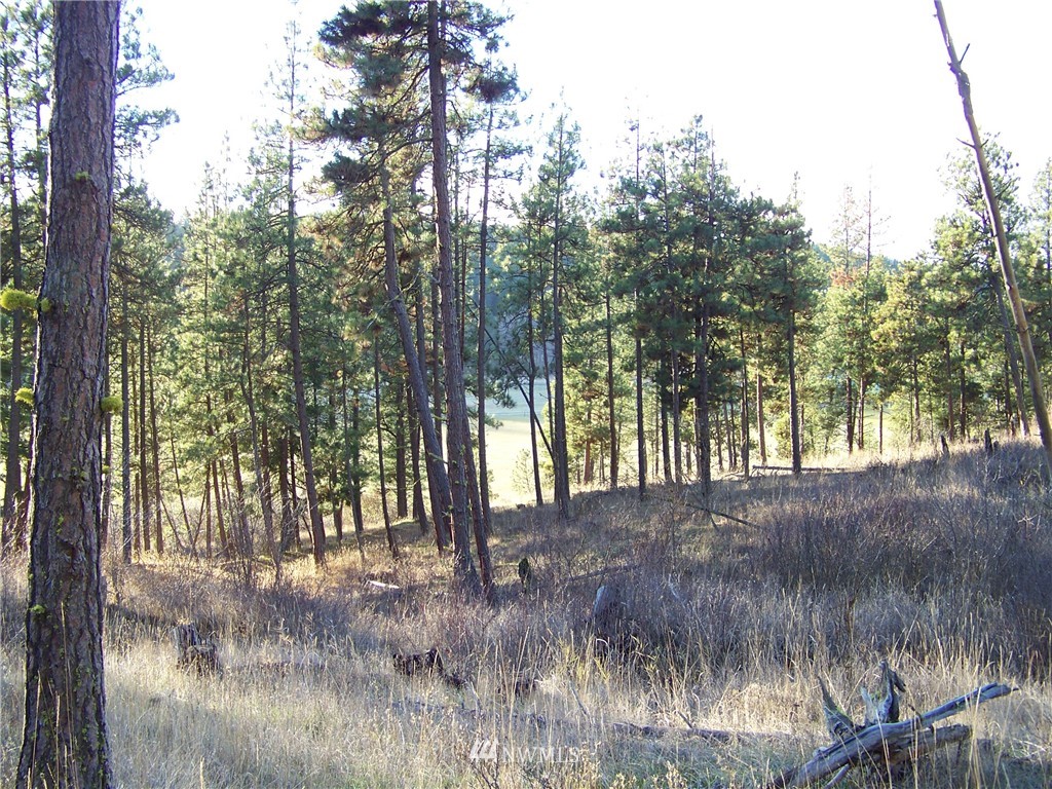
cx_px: 526
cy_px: 394
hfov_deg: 51.4
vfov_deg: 39.7
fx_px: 1094
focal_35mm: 36
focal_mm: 5.85
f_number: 2.8
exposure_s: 1/40
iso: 64
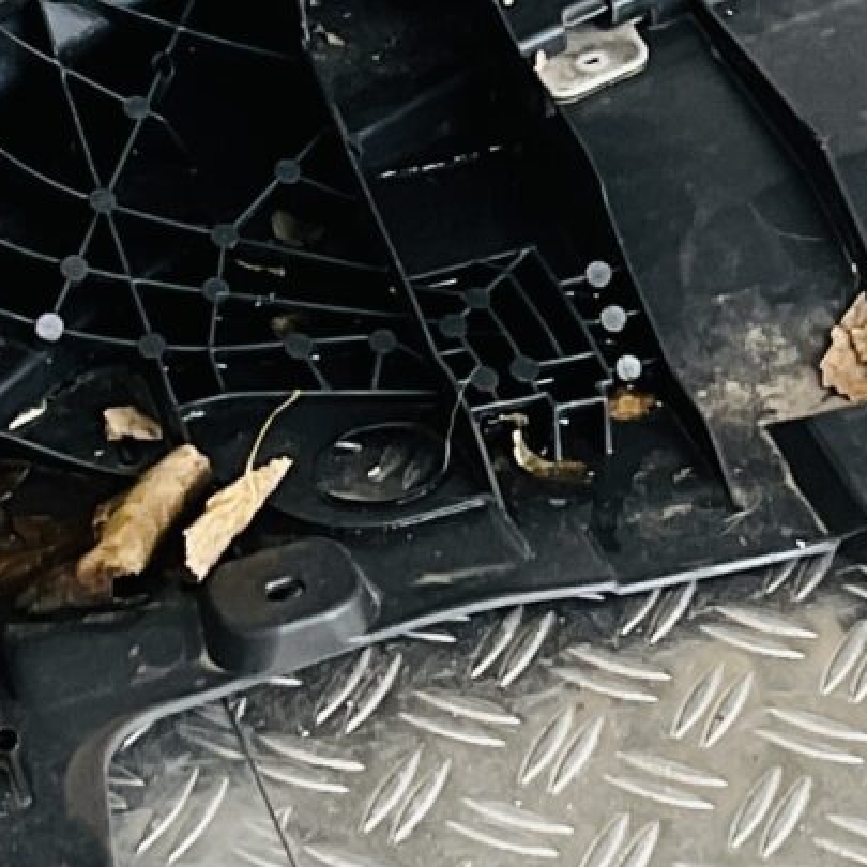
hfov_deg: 10.6
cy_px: -413
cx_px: 1105
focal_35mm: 162
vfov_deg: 10.4
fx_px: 4591
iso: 32
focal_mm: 3
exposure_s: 1/100
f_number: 1.8
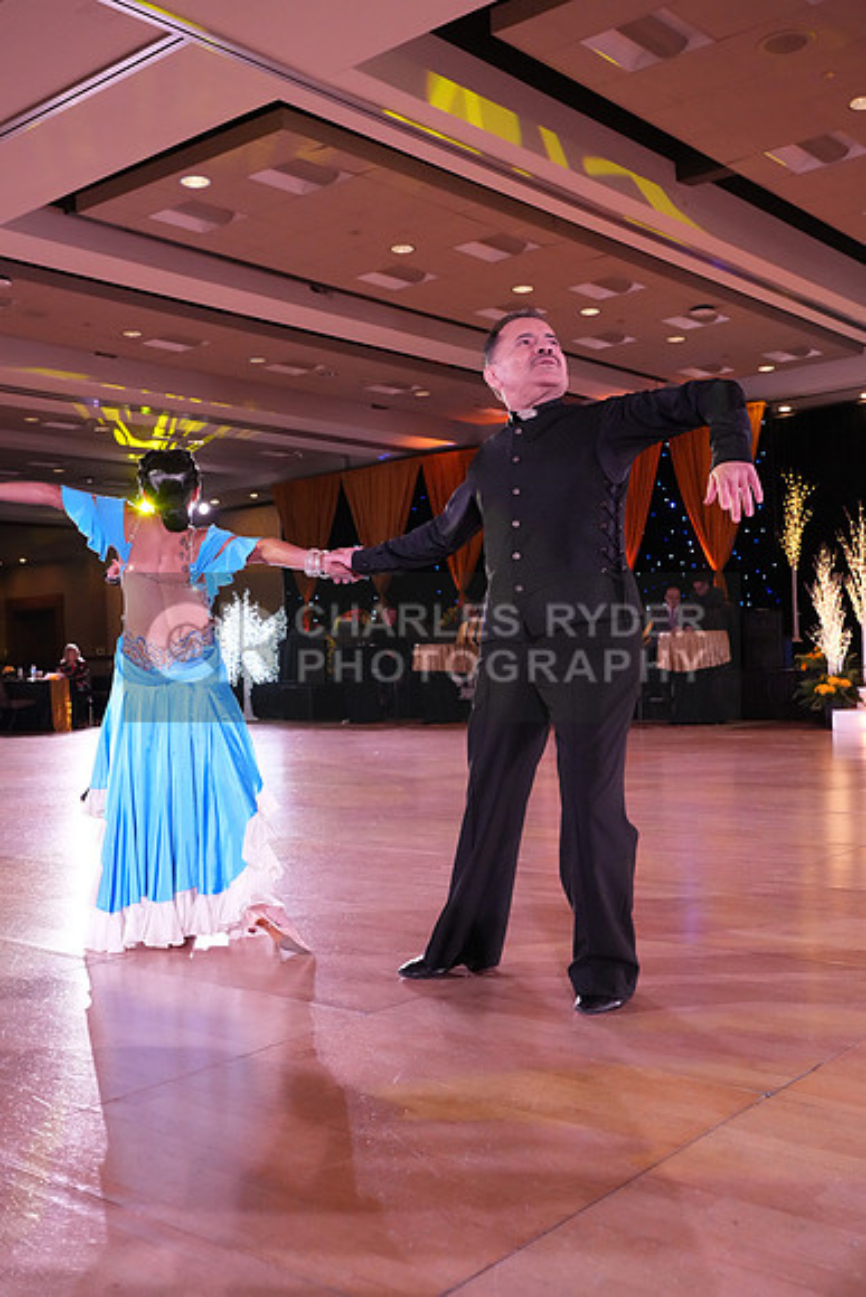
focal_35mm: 34
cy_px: 648
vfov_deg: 55.8
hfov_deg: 38.9
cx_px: 433
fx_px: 1226
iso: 6400
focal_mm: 34
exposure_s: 1/400
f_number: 5
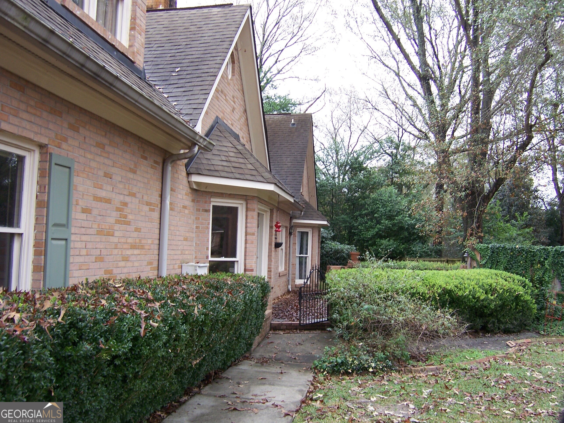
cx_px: 282
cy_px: 212
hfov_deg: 55.4
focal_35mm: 33
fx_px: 538
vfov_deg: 42.9
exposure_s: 1/60
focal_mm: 5.5
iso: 80
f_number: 3.4
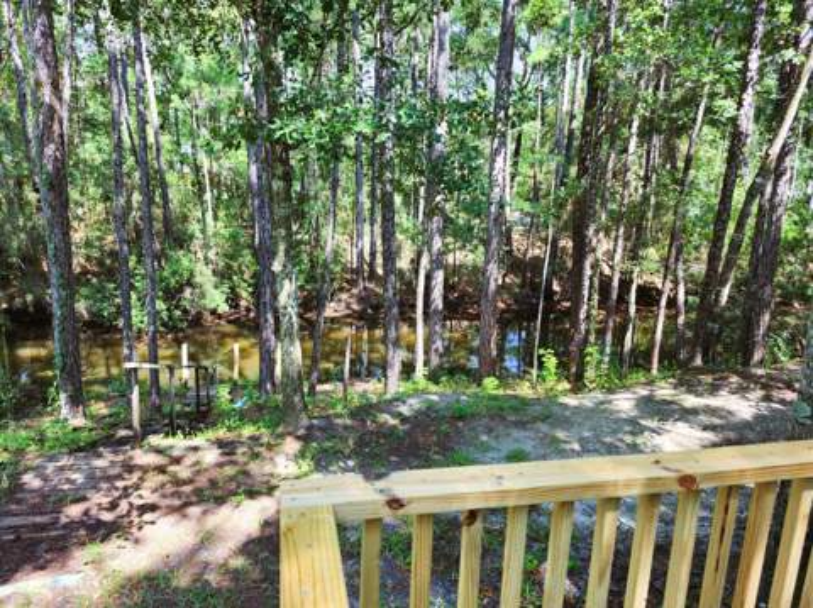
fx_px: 540
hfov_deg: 74.0
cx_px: 406
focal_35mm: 23
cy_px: 304
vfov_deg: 58.8
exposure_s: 1/180
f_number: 1.8
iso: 40
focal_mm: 5.54
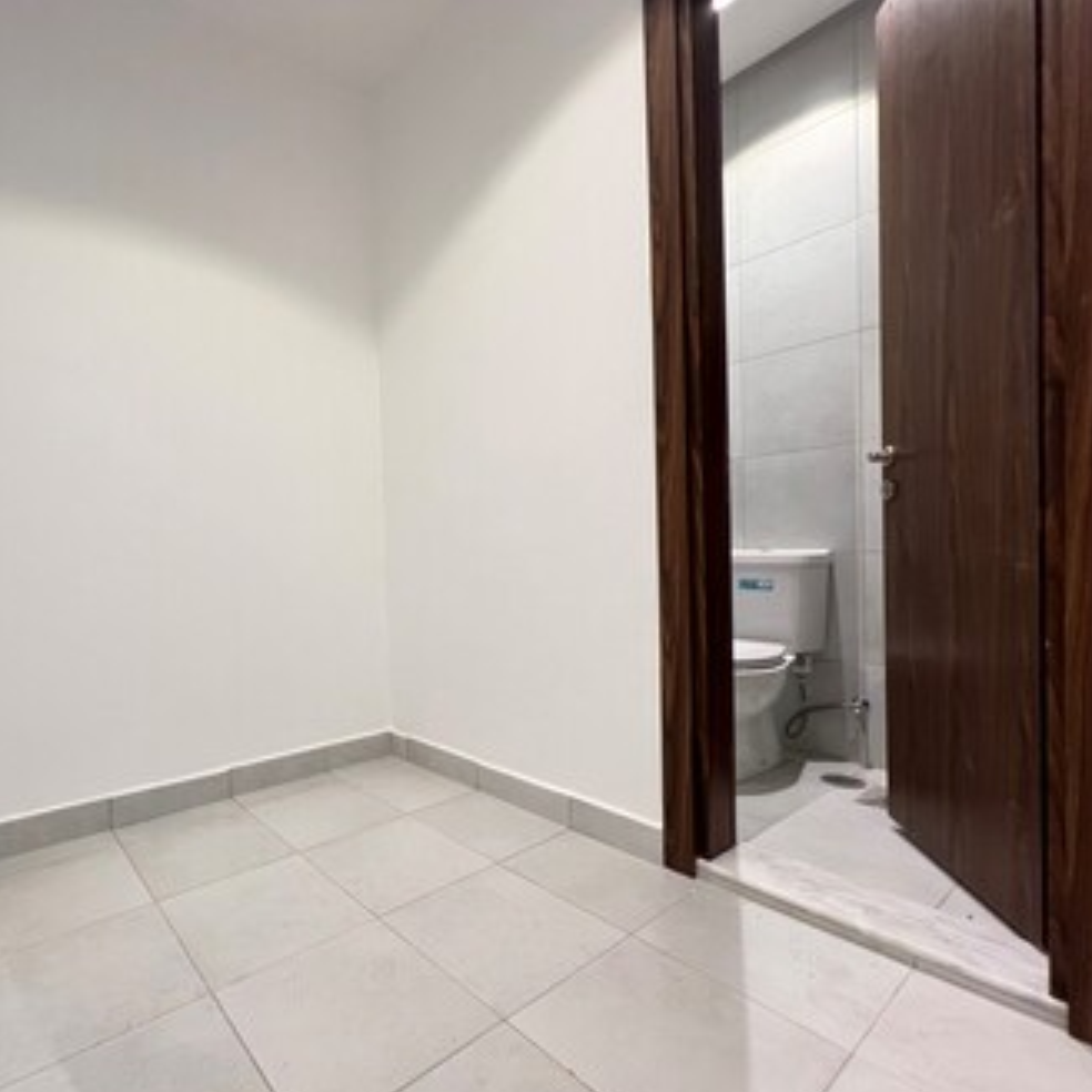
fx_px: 571
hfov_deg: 84.8
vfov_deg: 87.4
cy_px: 568
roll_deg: +1.8
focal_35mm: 16
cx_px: 378
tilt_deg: -1.3
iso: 250
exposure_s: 1/84
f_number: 1.8
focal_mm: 1.57
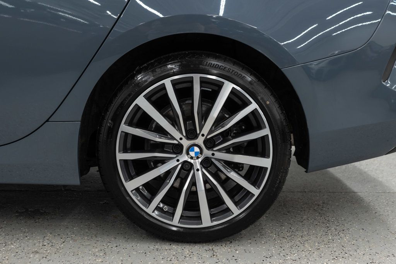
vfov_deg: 31.9
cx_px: 198
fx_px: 462
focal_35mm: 42
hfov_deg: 46.4
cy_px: 132
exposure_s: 1/50
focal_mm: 28
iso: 250
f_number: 3.2
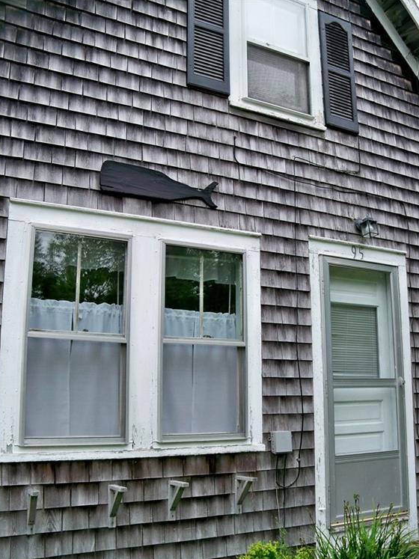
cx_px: 210
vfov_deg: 51.4
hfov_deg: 39.6
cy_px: 286
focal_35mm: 36
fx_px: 581
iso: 80
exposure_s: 1/100
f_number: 3.5
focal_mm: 6.2
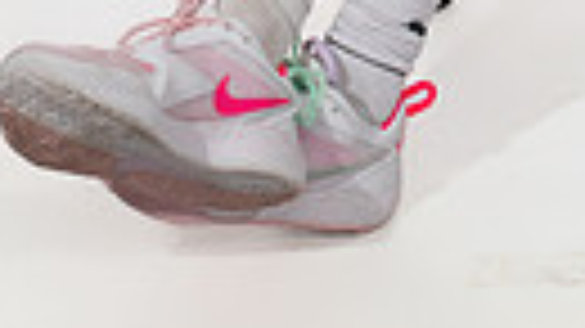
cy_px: -571
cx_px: 490
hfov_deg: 18.3
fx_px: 1799
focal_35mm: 116
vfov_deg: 9.0
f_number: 8
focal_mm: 32
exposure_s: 1/400
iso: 800
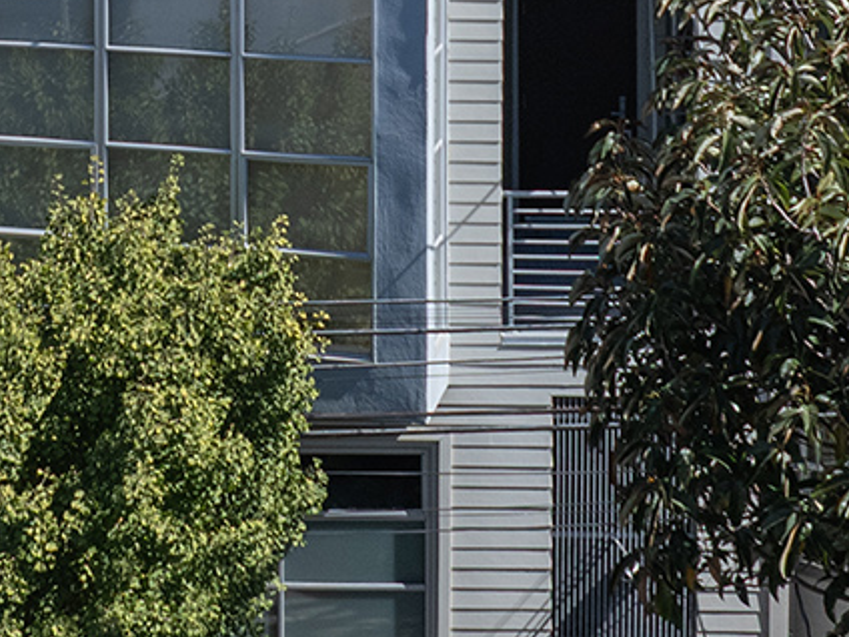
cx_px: 168
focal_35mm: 102
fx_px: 2502
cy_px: -198
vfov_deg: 13.9
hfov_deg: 19.1
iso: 120
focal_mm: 12.29
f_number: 3.5
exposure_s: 1/1600
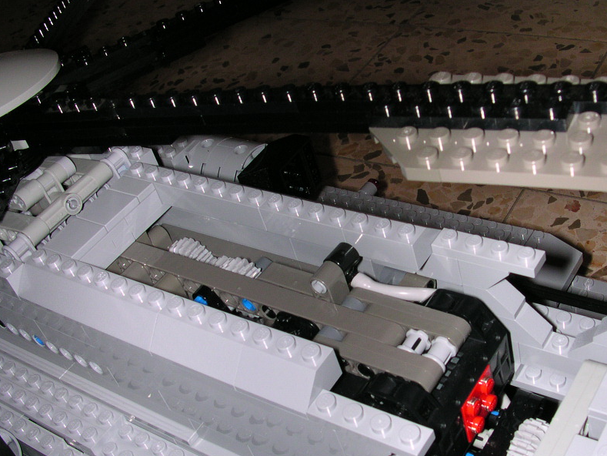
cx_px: 372
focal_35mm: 48
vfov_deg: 30.1
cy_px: 287
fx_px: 842
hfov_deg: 39.4
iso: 100
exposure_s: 1/60
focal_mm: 5.6
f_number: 4.5
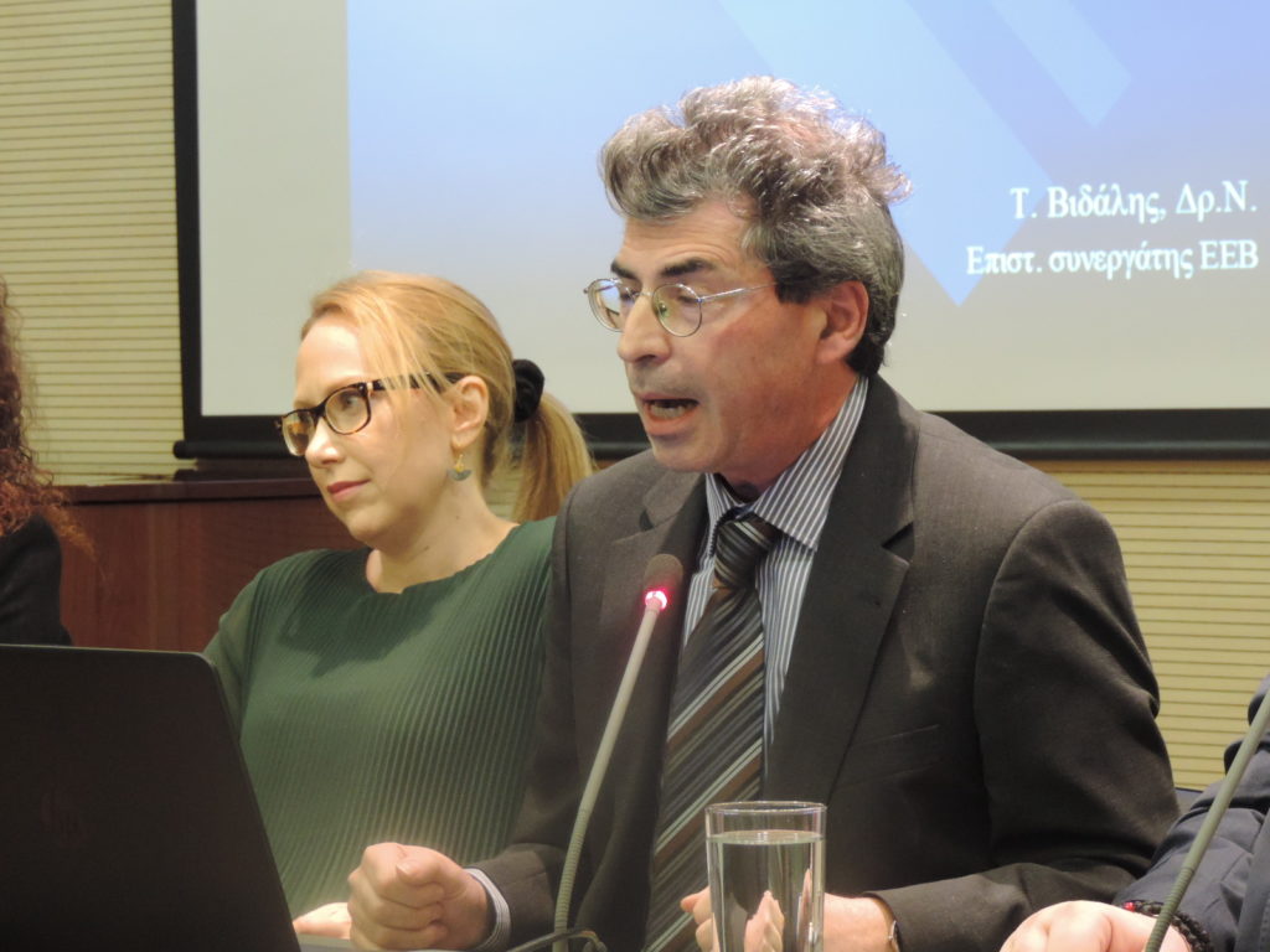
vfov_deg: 9.6
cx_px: 635
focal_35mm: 155
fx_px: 5687
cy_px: 476
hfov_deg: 12.7
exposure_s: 1/20
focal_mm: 27.6
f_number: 4.4
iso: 800
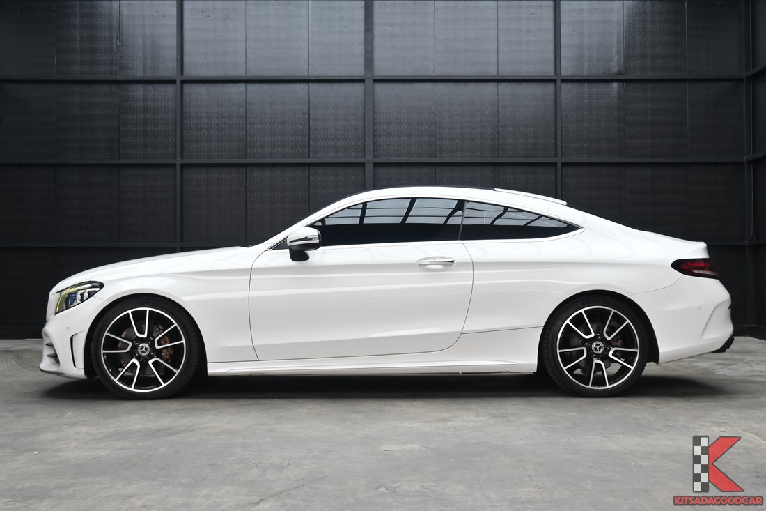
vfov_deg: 28.1
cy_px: 256
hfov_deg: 41.1
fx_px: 1021
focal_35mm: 48
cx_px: 383
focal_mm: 32.5
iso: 140
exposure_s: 1/60
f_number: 6.7
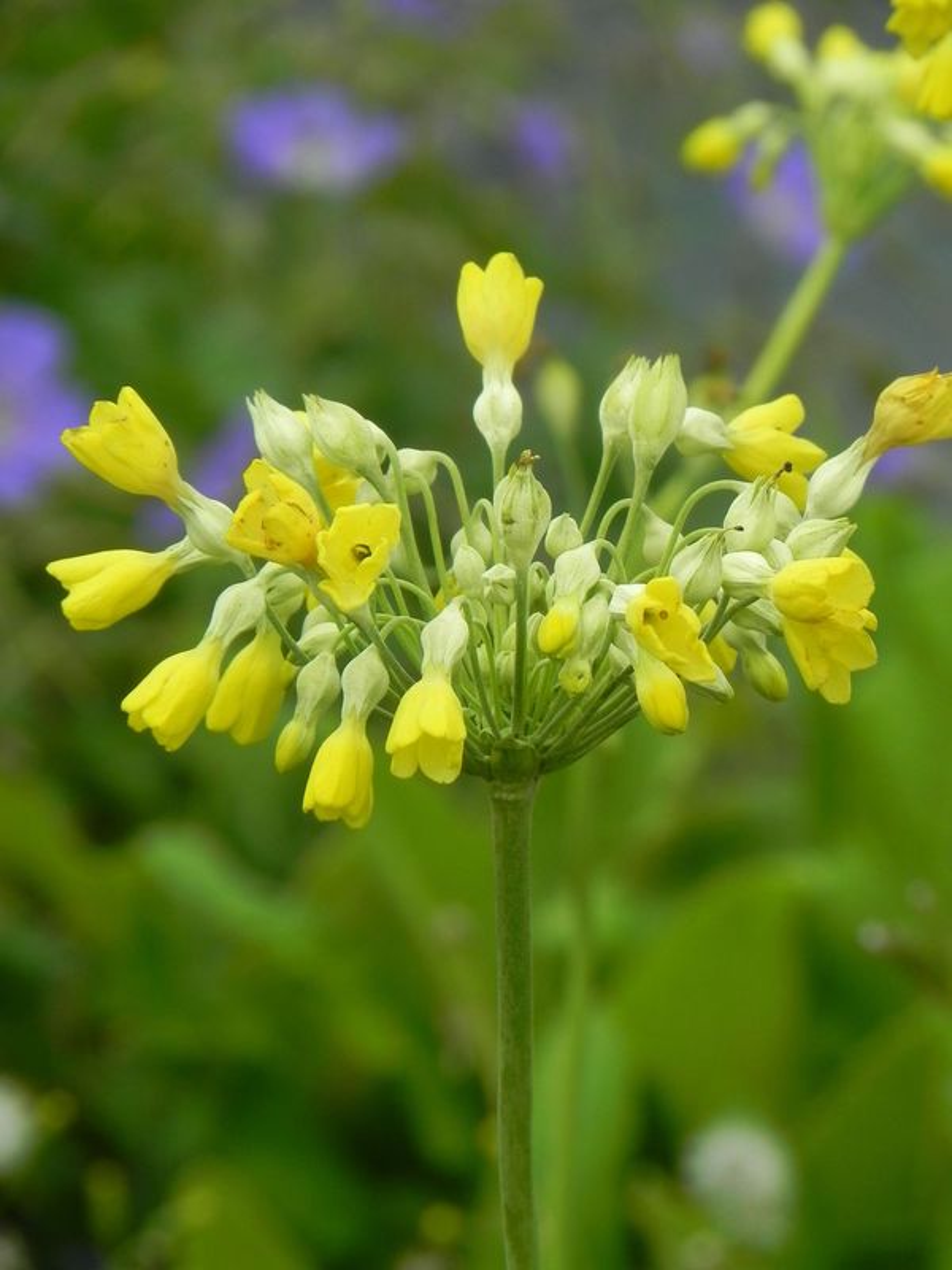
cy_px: 635
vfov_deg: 4.7
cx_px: 476
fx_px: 15584
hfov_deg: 3.5
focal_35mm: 425
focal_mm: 75.7
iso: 160
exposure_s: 1/200
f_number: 8
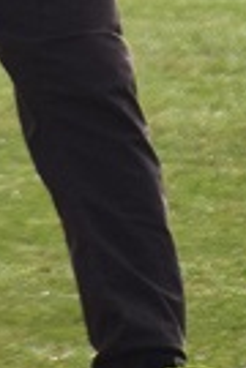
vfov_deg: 1.3
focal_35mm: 1555
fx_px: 15938
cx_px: 16
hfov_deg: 0.9
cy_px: -649
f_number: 5.6
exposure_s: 1/2500
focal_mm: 140
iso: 500
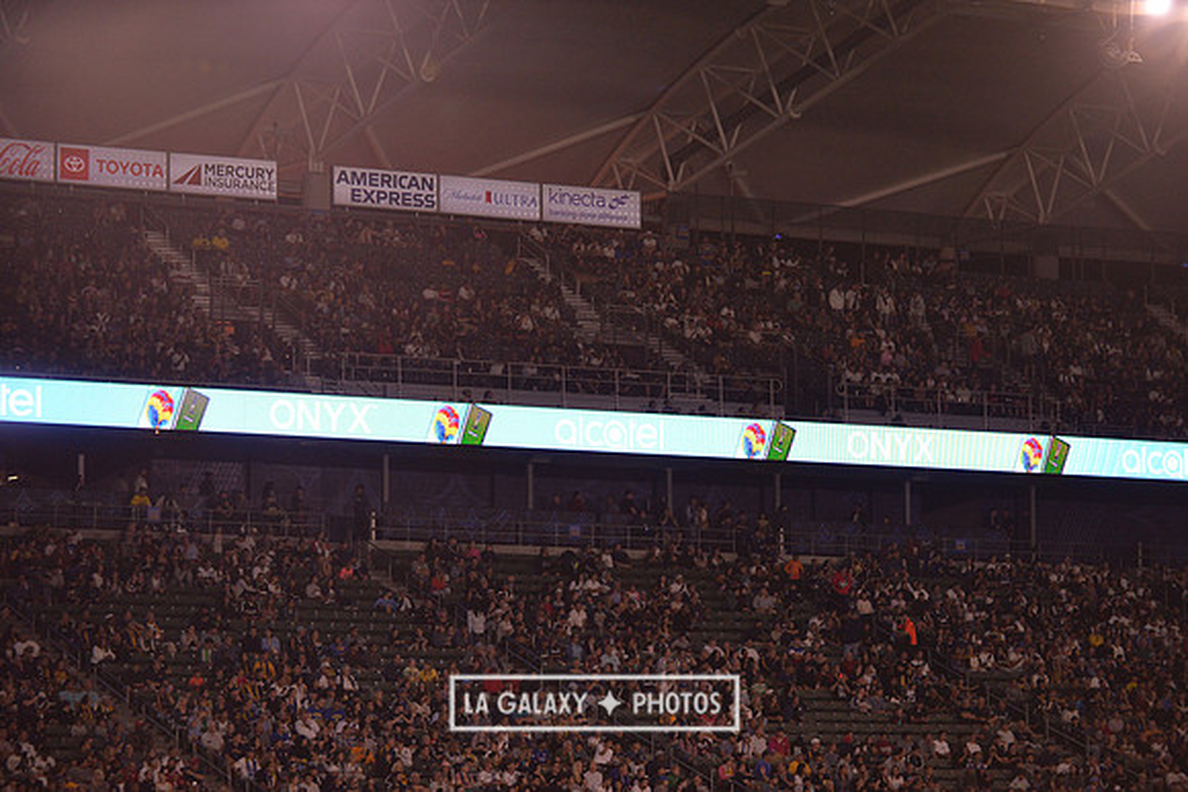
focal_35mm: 135
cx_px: 594
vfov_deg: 10.2
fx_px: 4456
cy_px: 396
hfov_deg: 15.2
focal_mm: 135
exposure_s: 1/2000
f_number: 2.8
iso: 1600
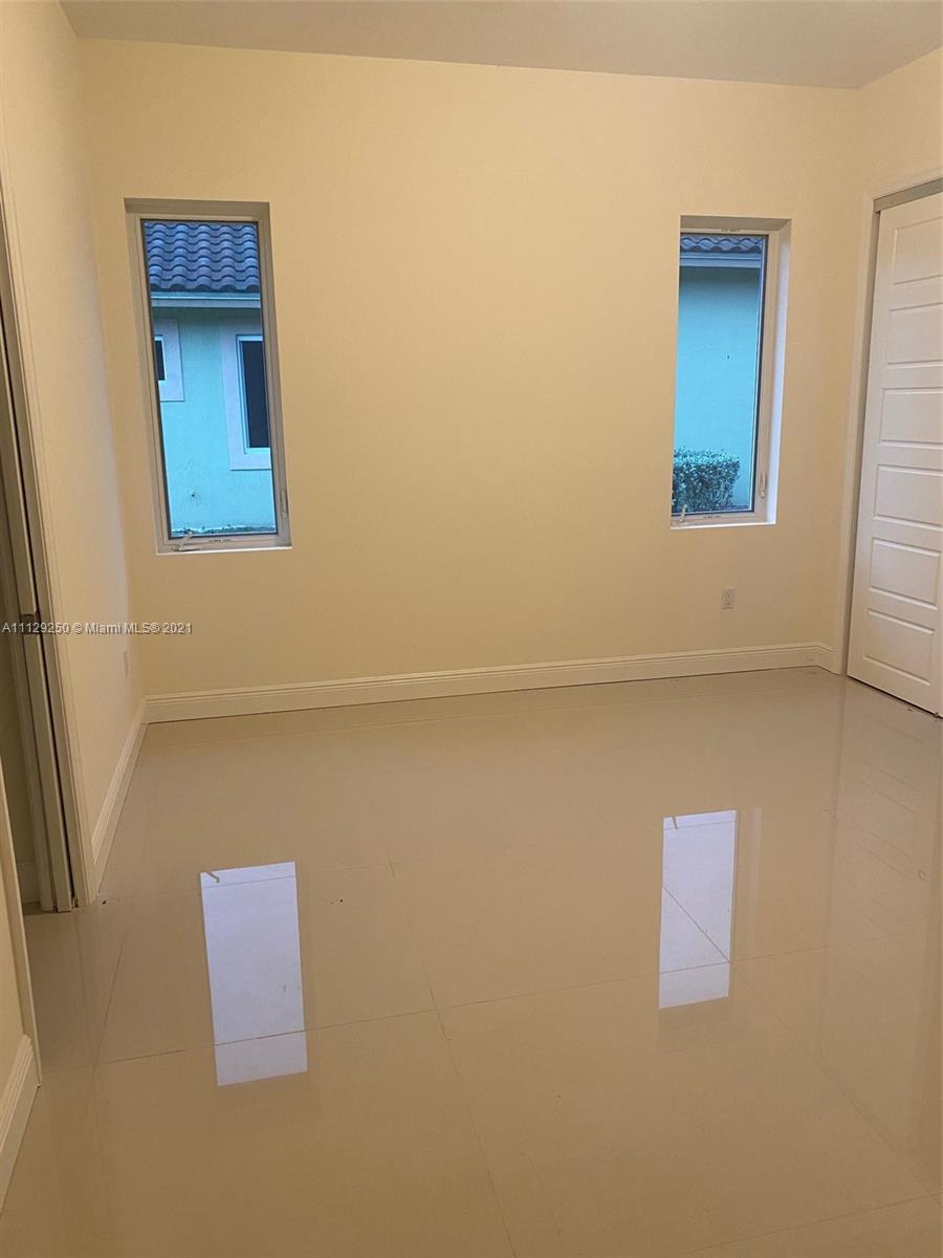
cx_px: 472
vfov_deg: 67.3
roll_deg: +2.0
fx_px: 944
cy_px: 629
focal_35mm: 26
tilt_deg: -12.5
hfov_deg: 53.1
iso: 160
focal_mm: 4.25
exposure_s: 1/60
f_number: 1.8
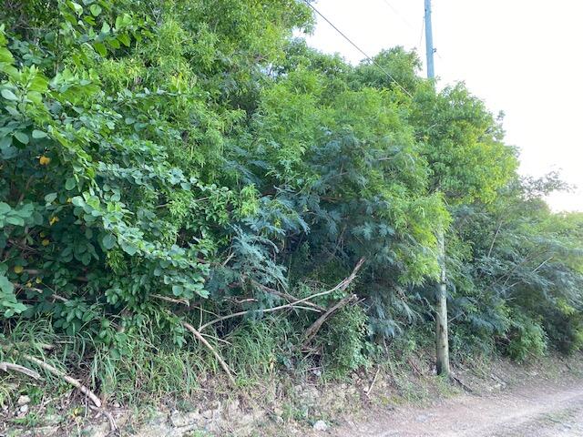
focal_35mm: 26
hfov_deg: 67.3
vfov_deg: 53.1
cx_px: 292
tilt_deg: +14.3
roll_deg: -2.7
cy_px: 218
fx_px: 438
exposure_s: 1/106
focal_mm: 4.25
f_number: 1.8
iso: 125
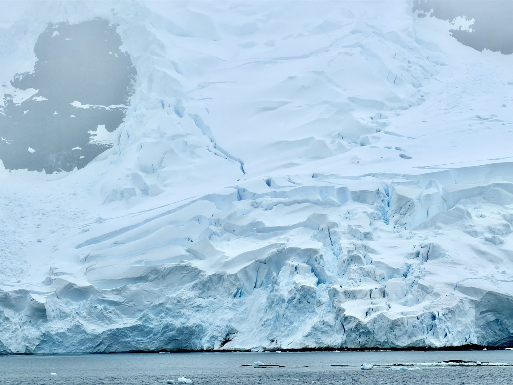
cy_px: 192
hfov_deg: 9.9
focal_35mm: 200
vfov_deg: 7.4
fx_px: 2964
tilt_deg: +2.9
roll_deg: +1.1
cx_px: 256
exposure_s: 1/631
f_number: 2.8
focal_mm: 16.89
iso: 50
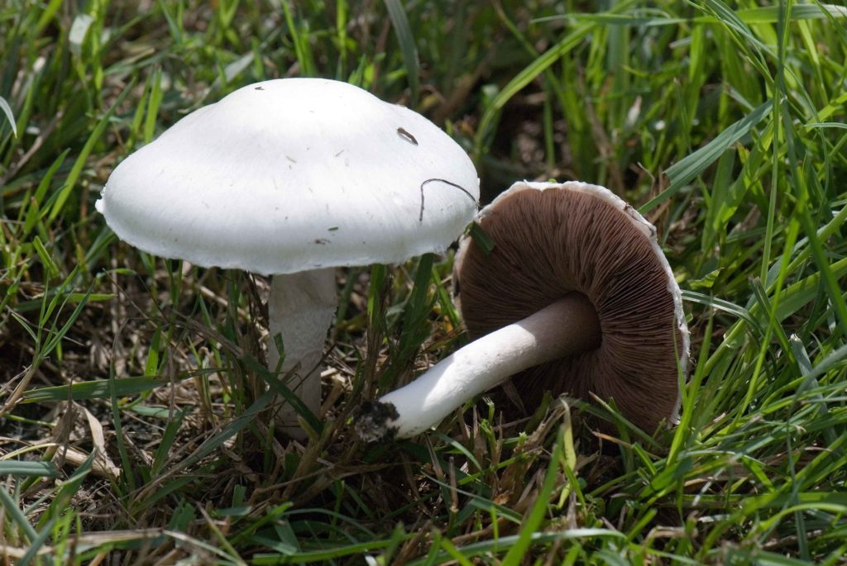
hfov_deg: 13.0
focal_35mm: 158
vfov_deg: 8.7
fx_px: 3709
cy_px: 283
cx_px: 424
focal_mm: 105
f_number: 8
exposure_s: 1/1500
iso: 400
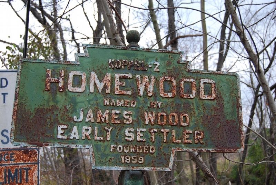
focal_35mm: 46
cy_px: 92
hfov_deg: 42.3
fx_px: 357
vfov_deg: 29.0
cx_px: 138
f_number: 5
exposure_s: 1/100
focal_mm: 31
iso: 200
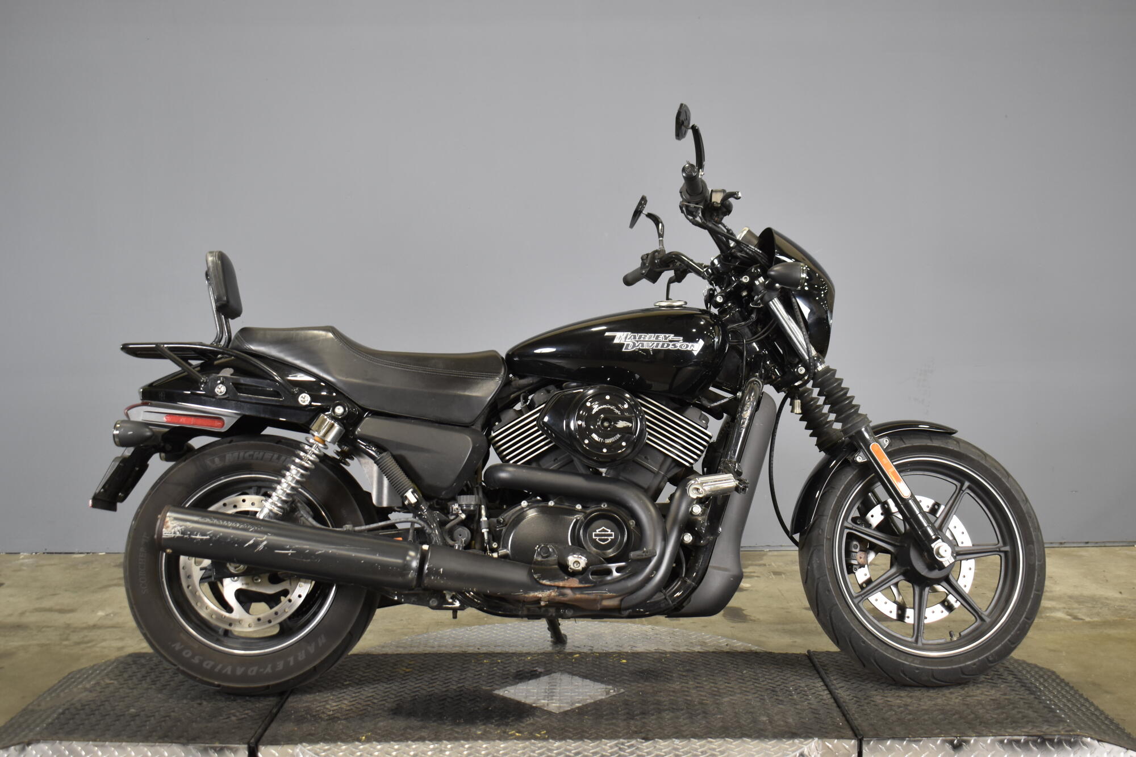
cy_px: 378
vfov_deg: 31.9
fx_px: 1325
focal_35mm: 42
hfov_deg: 46.4
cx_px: 568
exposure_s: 1/20
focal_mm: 28
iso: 400
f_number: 4.2
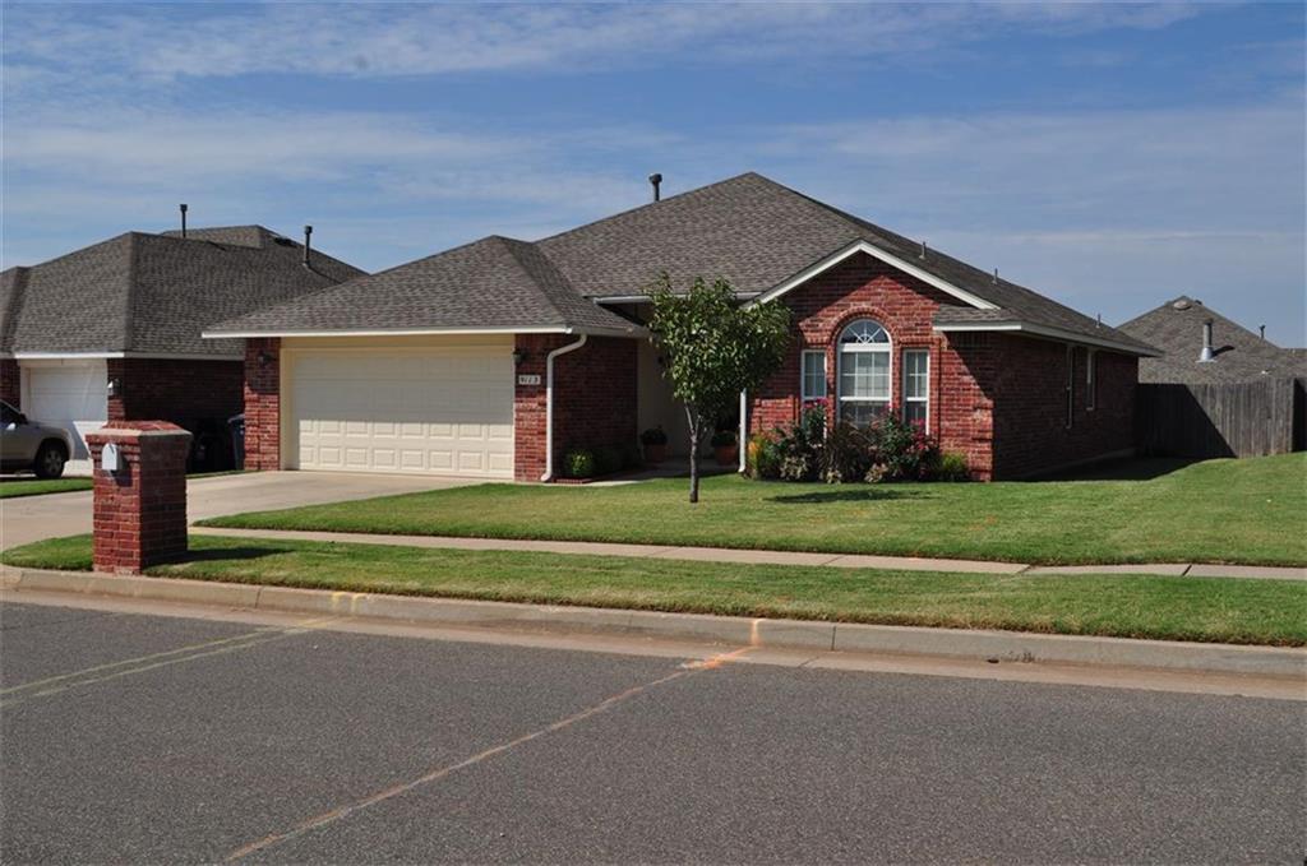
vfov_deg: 34.1
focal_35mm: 39
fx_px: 1413
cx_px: 654
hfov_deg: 49.6
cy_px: 433
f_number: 10
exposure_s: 1/400
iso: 200
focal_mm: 26
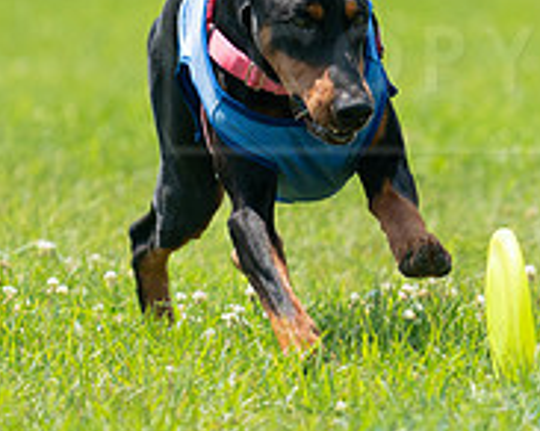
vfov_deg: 1.6
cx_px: 446
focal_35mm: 980
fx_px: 15646
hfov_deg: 2.0
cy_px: 108
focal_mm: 329
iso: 1250
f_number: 6.3
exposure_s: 1/3200
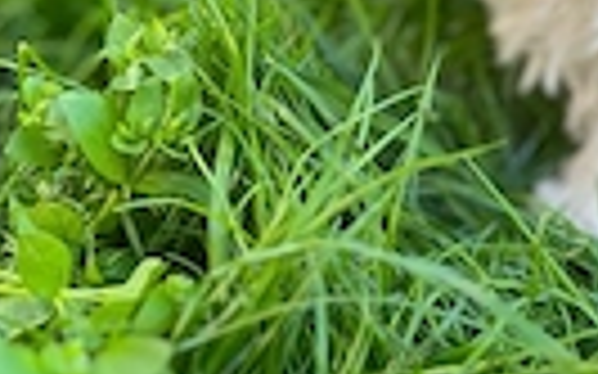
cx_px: 540
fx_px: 1352
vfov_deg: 15.7
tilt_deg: -36.5
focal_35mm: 83
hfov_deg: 24.2
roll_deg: -3.5
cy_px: 239
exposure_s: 1/177
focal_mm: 5.1
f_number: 1.6
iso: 40
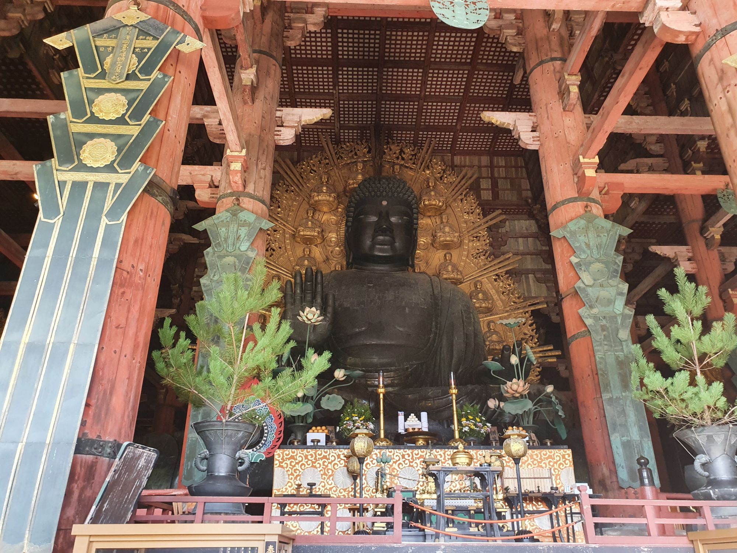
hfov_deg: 67.3
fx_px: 554
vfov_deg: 53.1
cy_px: 276
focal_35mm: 26
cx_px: 368
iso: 320
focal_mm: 4.32
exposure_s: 1/100
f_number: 2.4
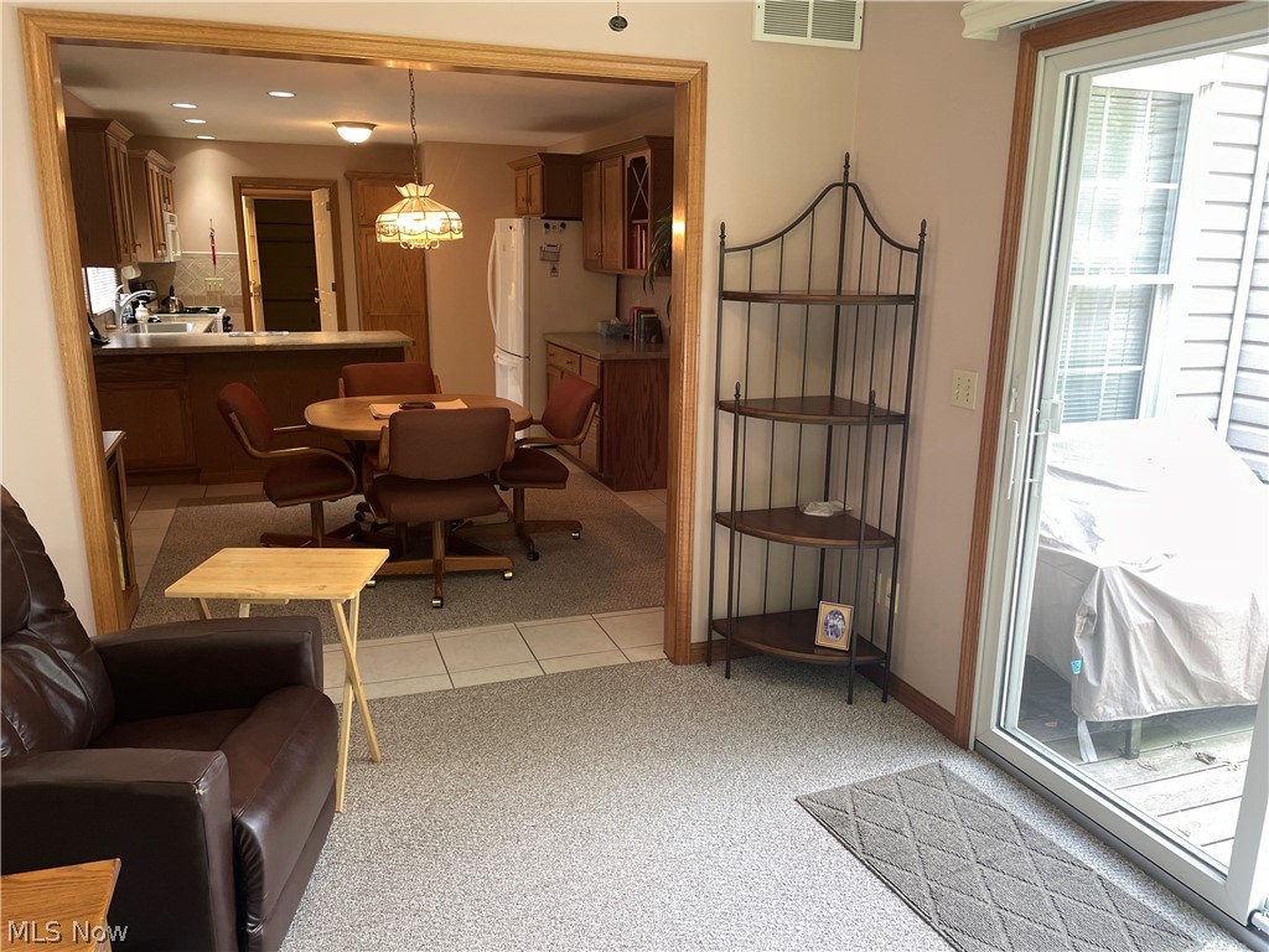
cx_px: 634
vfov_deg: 53.1
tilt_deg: -13.9
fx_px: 953
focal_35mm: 26
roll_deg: -1.3
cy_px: 476
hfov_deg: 67.3
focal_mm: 4.2
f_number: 1.6
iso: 100
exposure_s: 1/120
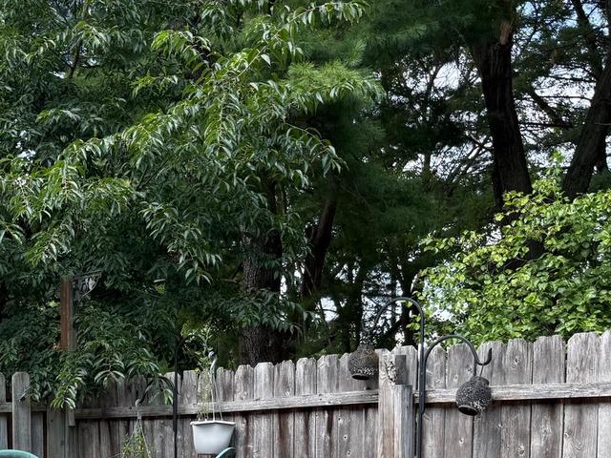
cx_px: 45
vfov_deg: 25.1
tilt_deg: -4.5
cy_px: 509
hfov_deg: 33.4
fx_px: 953
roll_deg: +1.9
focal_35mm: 54
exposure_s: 1/617
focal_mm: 6.76
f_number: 1.78
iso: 80
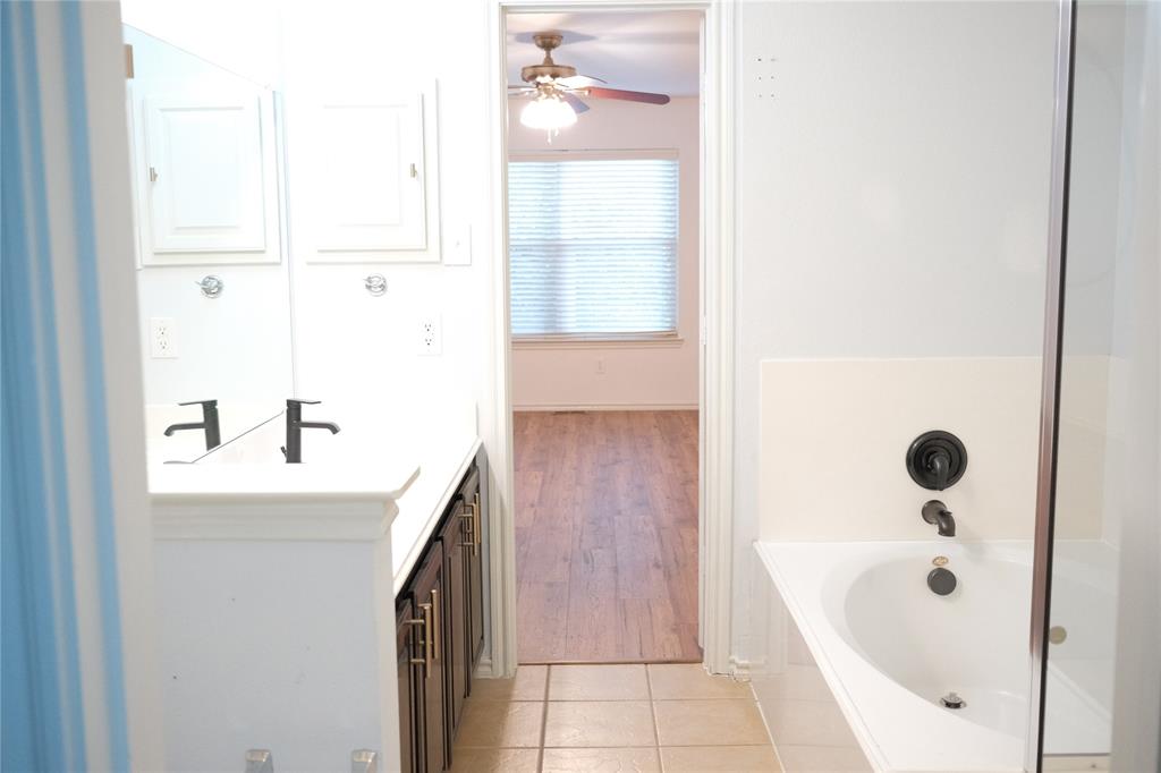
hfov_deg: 54.4
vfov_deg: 37.8
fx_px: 1128
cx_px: 580
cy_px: 386
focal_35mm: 35
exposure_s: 1/125
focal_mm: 23
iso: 2000
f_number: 2.8
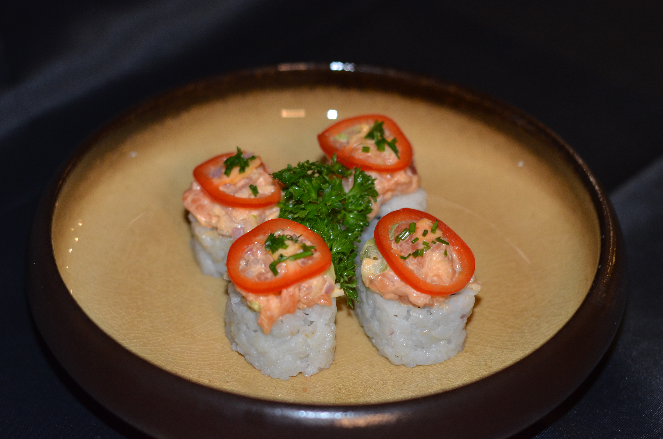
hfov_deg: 27.0
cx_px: 332
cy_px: 220
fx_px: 1378
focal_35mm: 75
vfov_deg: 18.1
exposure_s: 1/60
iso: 800
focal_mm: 50
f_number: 2.8
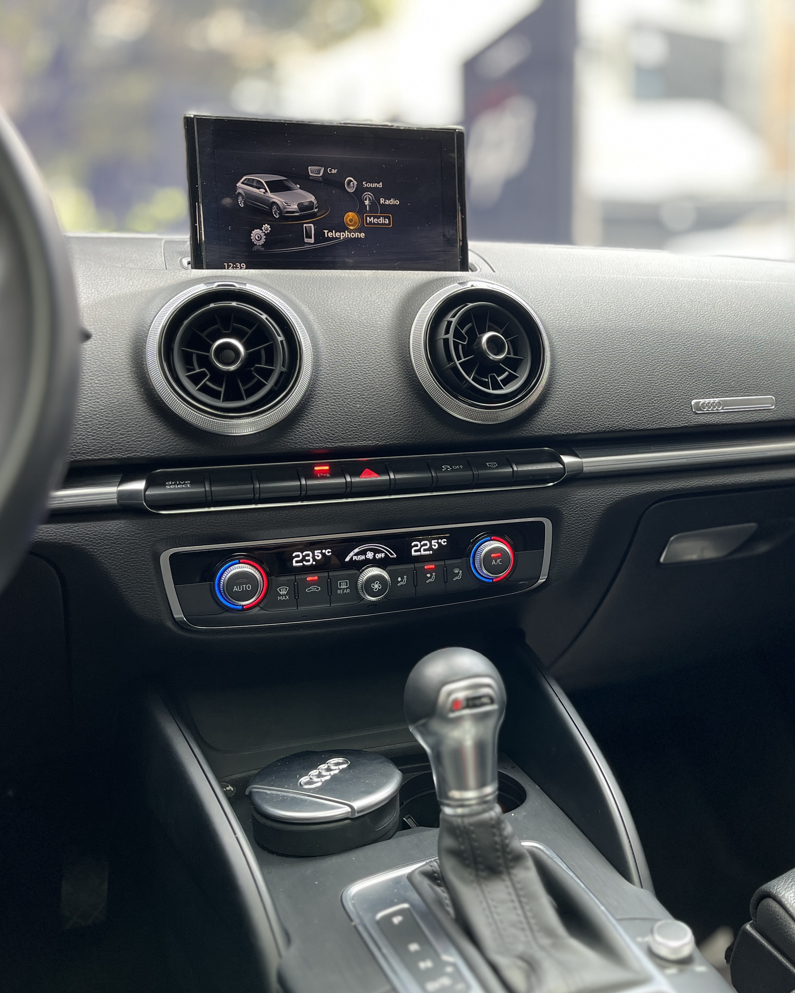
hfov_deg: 42.8
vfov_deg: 52.8
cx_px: 531
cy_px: 497
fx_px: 1000
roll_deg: -0.3
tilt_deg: -6.8
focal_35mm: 34
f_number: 1.6
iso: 100
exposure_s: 1/118
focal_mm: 5.1
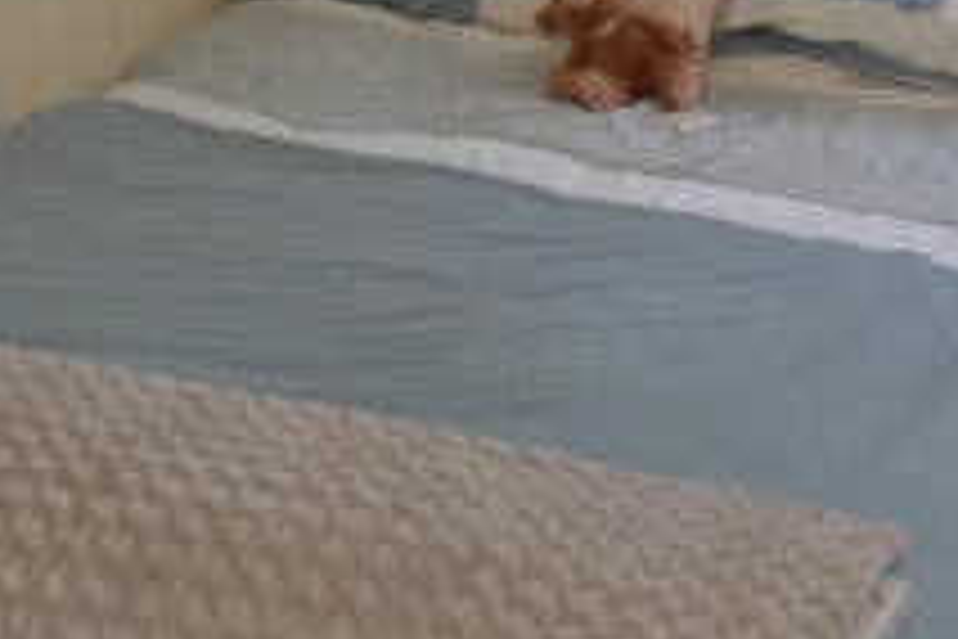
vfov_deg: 15.9
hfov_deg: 24.5
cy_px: -92
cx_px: 533
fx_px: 2209
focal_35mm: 83
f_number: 4
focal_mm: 18
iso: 280
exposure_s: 1/125
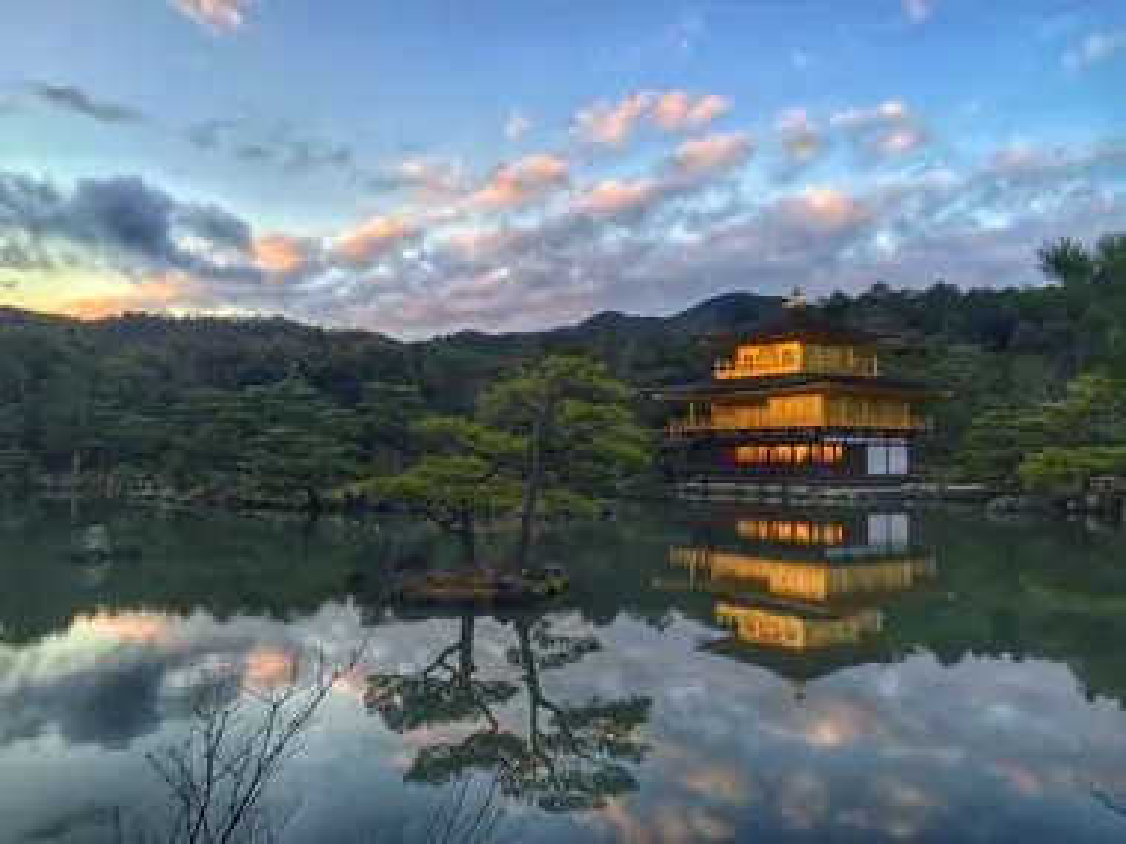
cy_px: 422
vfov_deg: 48.2
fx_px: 943
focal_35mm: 29
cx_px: 563
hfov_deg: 61.7
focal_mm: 4.15
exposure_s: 1/120
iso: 32
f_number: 2.2
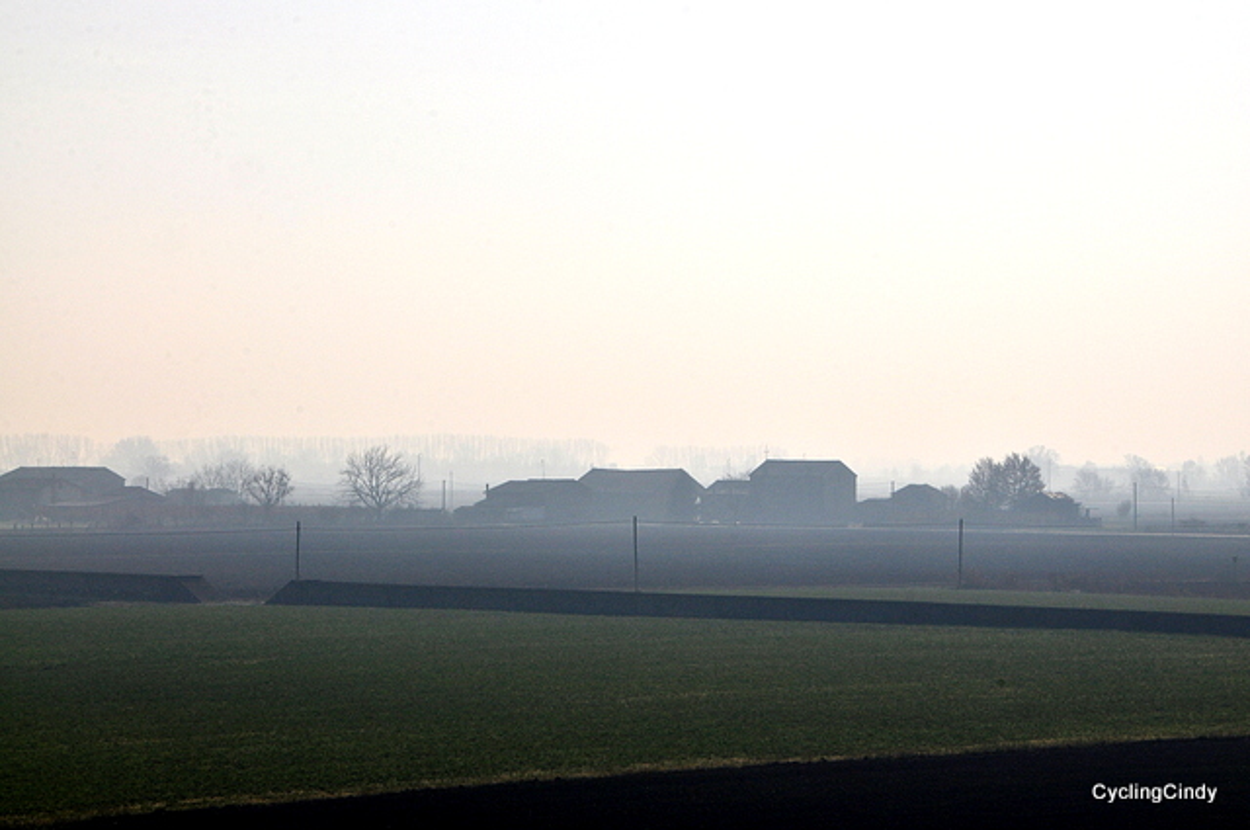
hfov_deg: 17.5
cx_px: 625
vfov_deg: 11.7
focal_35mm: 117
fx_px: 4057
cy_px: 415
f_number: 22
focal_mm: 78
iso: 200
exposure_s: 1/800
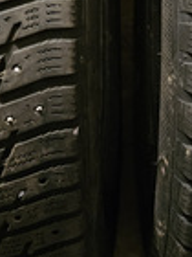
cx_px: 131
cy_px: -53
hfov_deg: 17.9
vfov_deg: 22.0
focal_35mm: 82
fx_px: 606
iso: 2500
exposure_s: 1/17
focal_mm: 6.3
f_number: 1.7
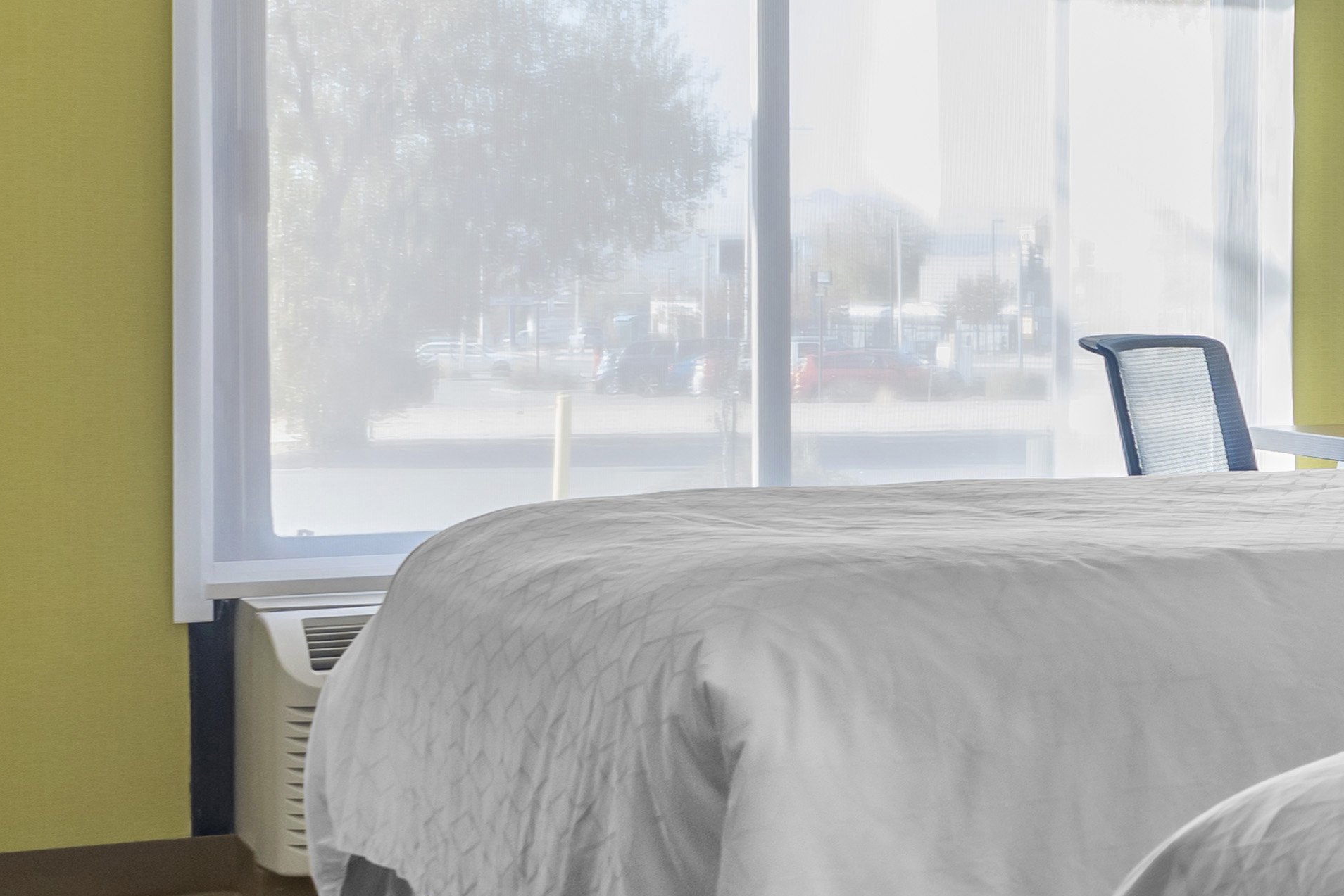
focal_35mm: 88
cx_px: 1993
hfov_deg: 20.1
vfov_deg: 15.5
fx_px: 3285
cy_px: 495
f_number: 8
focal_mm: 28
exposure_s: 1/40
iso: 400
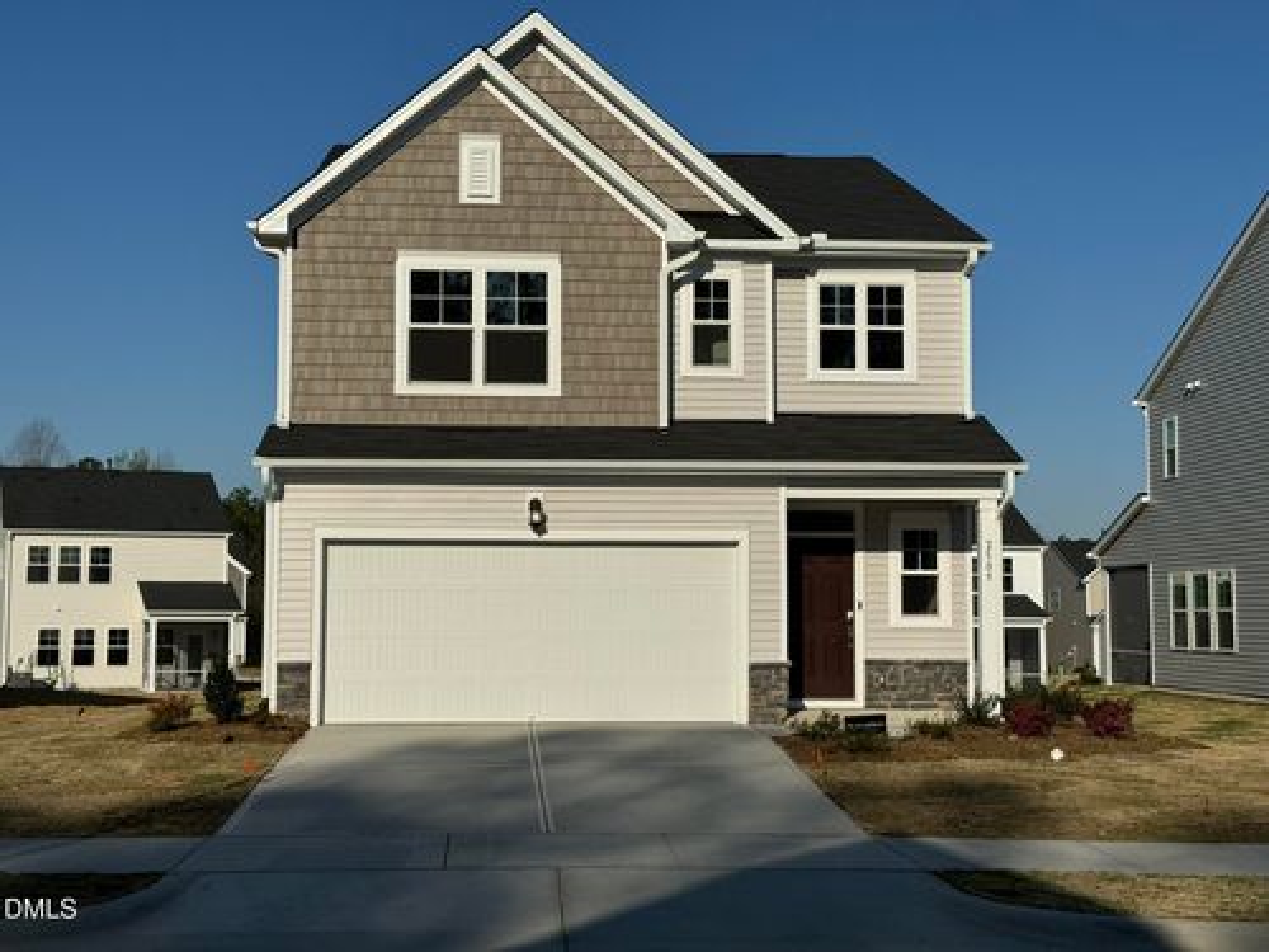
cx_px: 634
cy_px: 476
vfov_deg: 30.3
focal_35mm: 48
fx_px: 1760
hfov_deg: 39.7
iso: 64
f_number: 1.78
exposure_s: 1/12500
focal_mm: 6.76
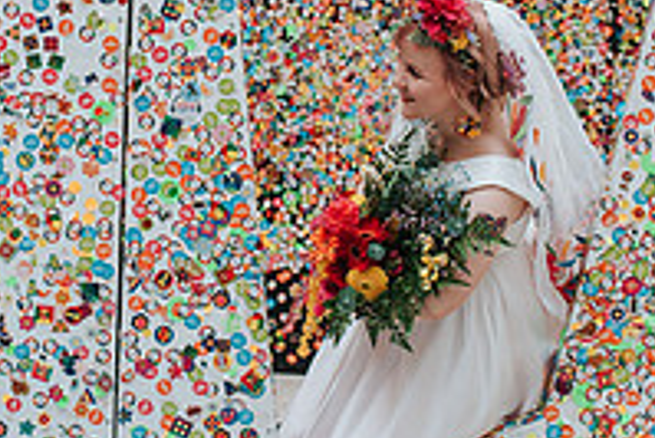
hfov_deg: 17.9
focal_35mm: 113
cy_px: 53
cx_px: 123
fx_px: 2057
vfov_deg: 12.1
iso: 450
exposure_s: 1/1250
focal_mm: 35
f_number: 3.5
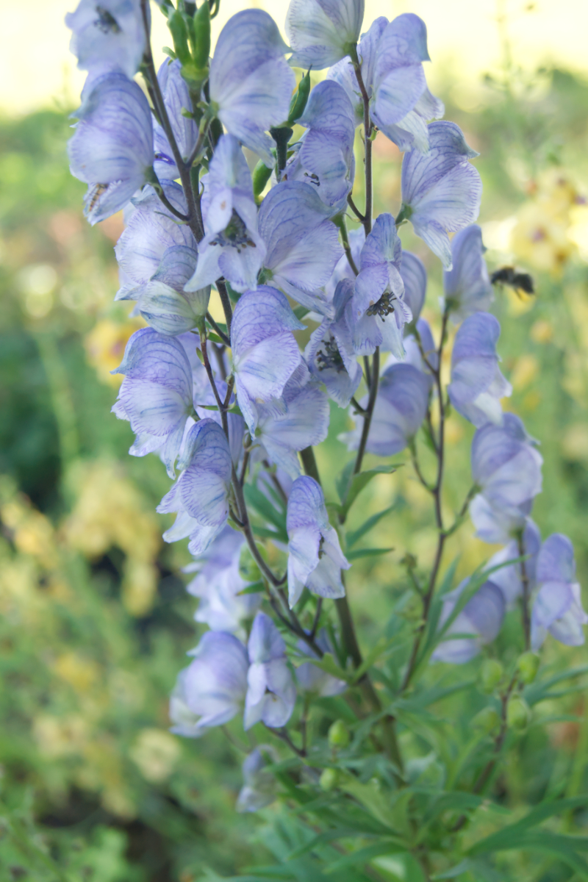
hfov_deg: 22.6
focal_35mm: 60
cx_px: 294
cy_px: 441
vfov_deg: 33.4
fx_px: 1470
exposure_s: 1/500
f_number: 5.6
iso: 800
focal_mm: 40
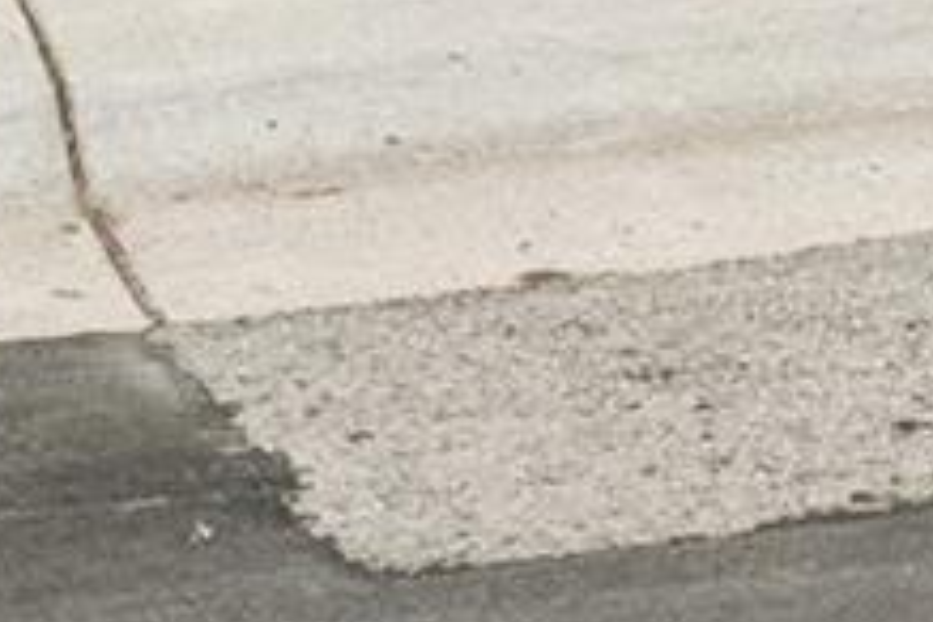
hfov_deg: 10.3
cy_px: -1368
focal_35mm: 197
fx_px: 5105
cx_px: 959
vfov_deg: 6.3
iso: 400
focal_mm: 18
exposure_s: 1/100
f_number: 8
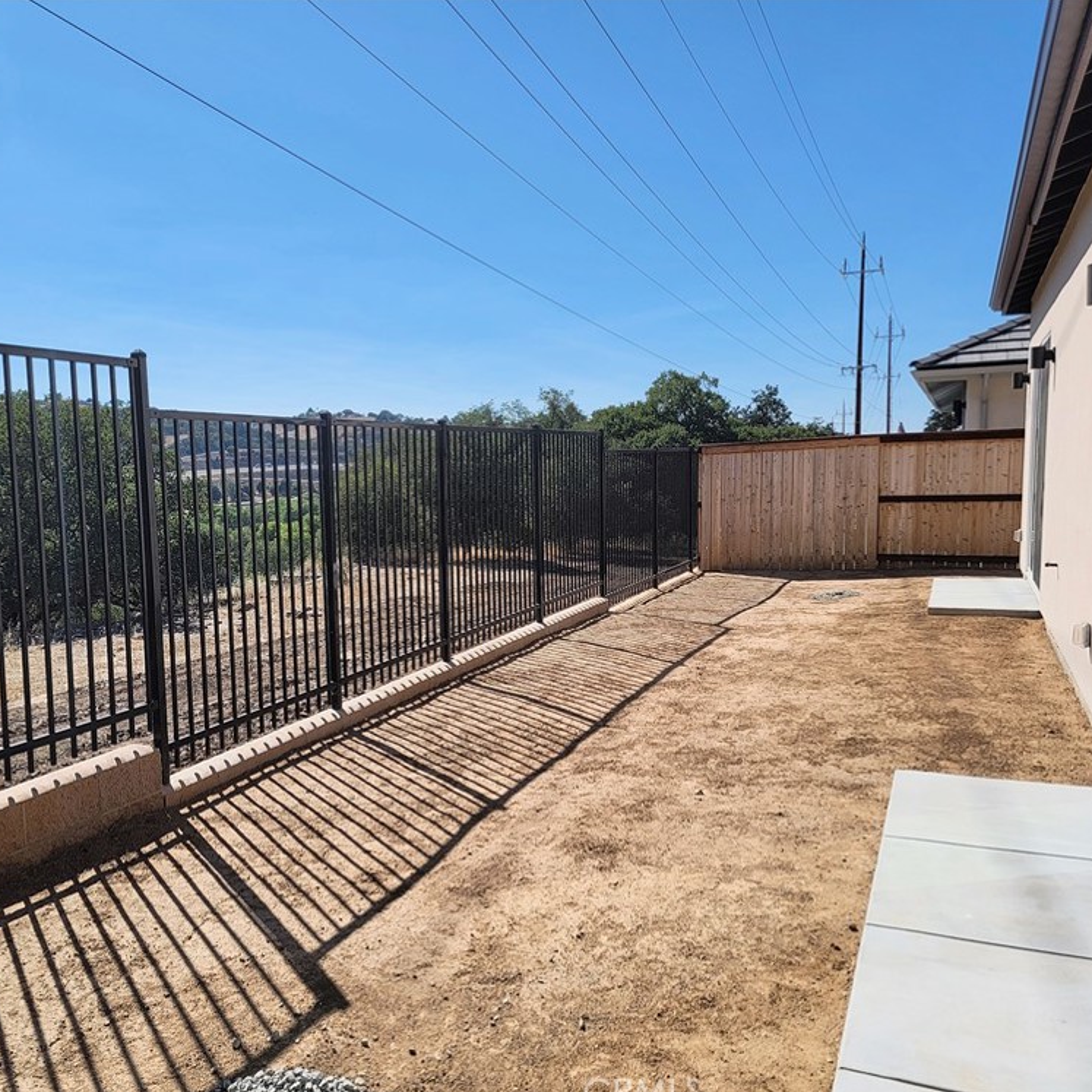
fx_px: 1035
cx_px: 424
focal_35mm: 29
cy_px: 555
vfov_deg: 55.6
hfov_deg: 55.1
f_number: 1.8
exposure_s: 1/1410
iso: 16
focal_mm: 6.7
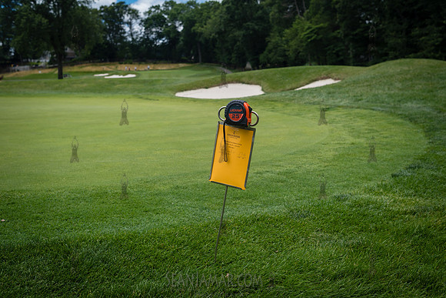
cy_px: 149
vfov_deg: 37.9
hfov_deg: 54.4
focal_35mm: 35
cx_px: 223
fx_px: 434
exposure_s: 1/800
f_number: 5.6
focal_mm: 35
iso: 200
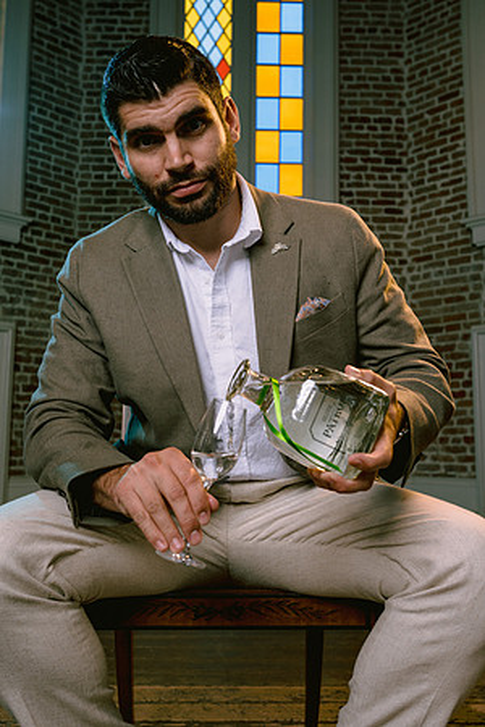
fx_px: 707
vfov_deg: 54.4
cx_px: 242
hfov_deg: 37.9
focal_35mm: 35
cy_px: 364
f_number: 5.6
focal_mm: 35
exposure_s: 1/160
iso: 200
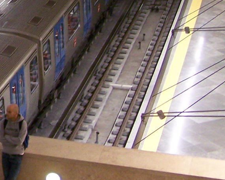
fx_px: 893
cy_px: 0
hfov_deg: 13.9
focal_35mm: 134
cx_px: -52
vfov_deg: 11.4
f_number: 2.8
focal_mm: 6.3
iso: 160
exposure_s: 1/8
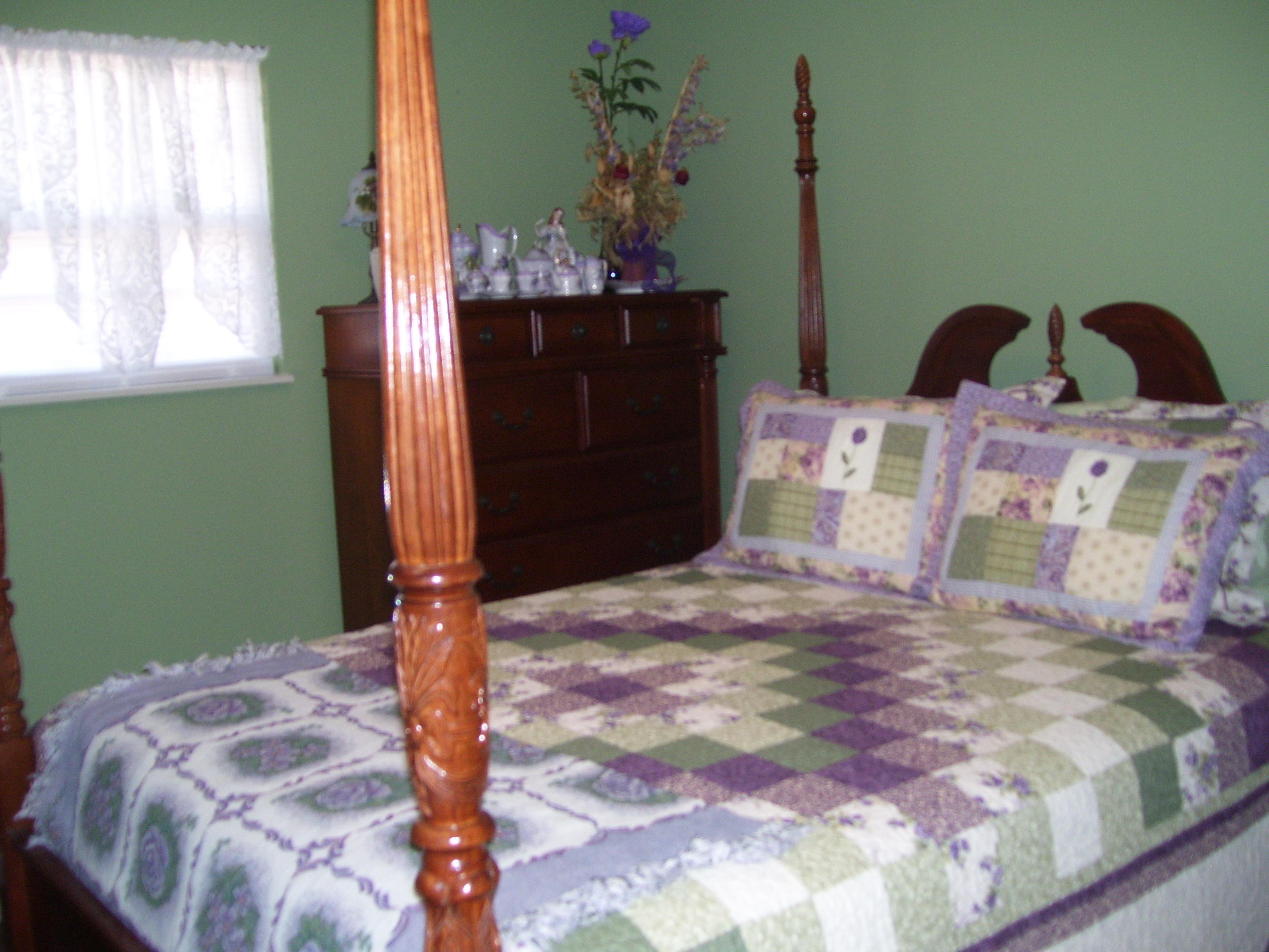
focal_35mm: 37
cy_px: 476
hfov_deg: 50.1
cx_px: 634
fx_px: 1356
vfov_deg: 38.7
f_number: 2.7
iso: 125
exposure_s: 1/60
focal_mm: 6
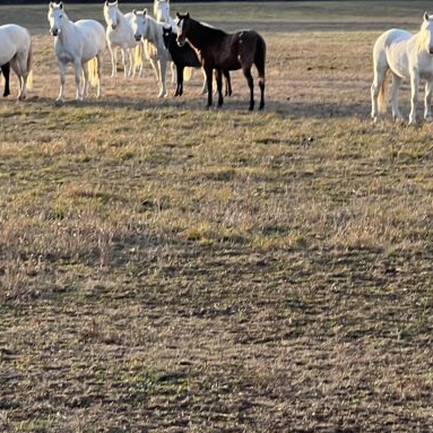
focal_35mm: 213
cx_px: 266
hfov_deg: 8.2
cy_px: 153
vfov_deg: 8.2
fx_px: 3014
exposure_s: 1/251
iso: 32
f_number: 2.8
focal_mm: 9
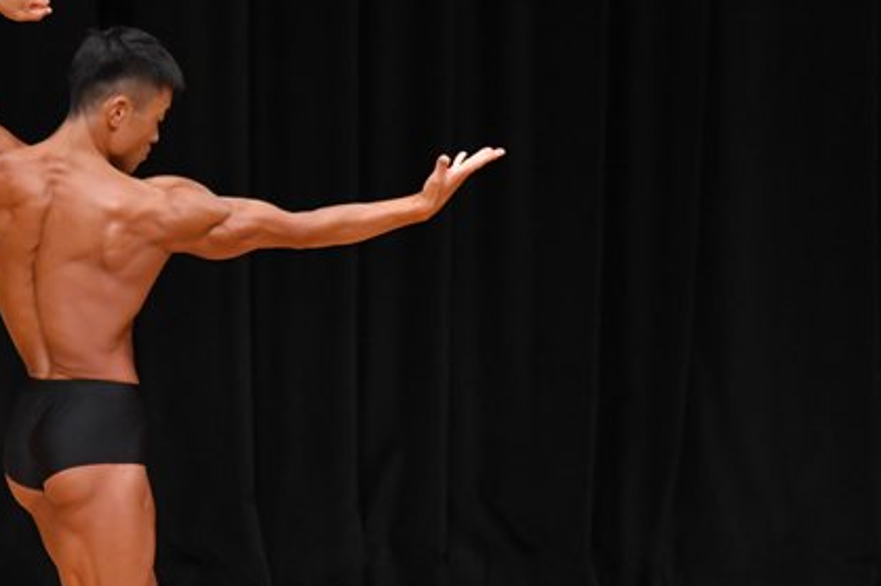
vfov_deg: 2.9
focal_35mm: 473
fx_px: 11566
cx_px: 113
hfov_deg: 4.4
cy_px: 434
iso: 3200
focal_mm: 170
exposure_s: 1/400
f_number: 5.6
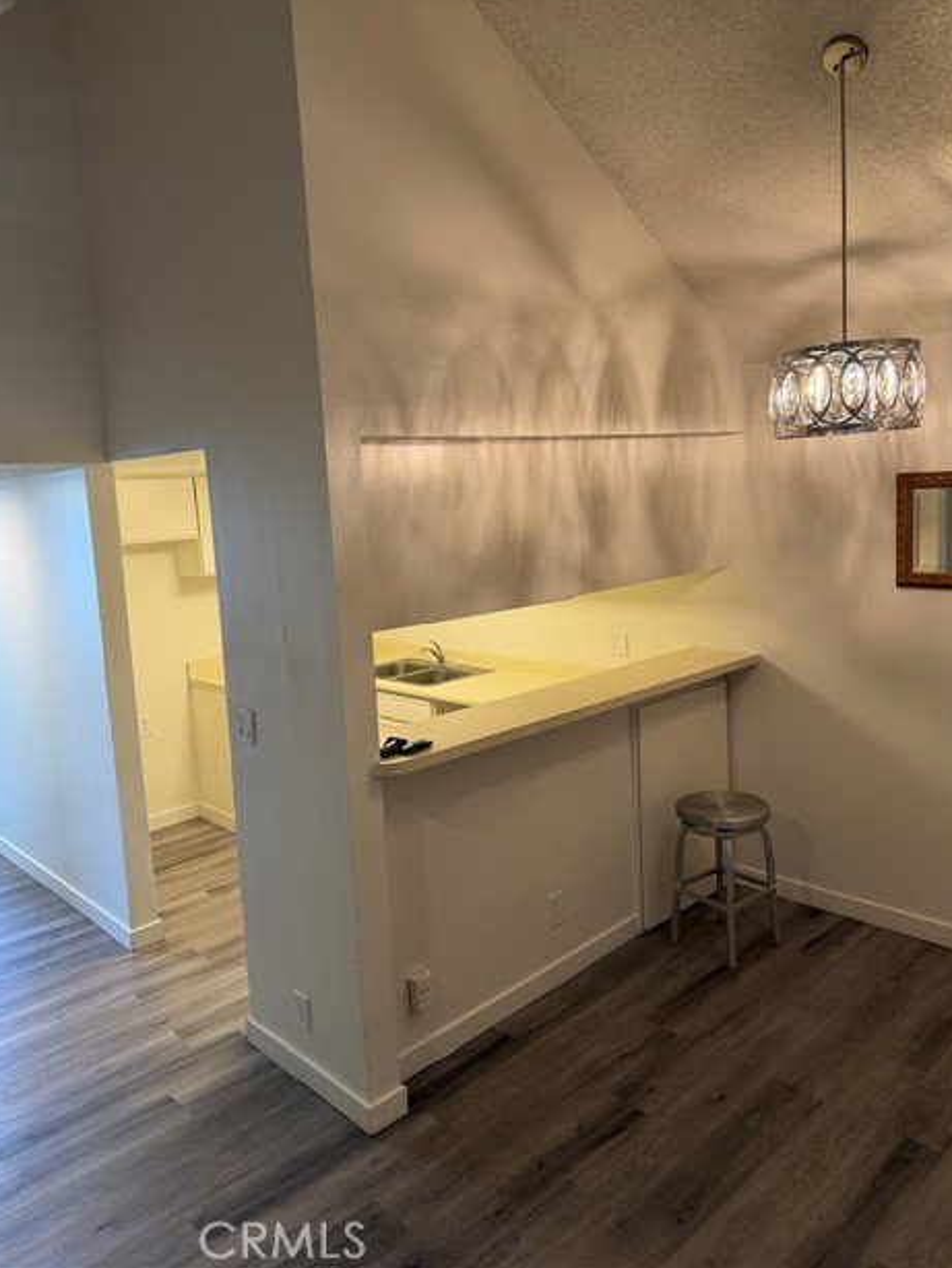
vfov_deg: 69.3
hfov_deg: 54.9
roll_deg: +2.7
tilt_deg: -9.1
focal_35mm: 25
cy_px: 609
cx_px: 479
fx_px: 916
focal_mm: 6.76
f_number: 1.78
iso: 160
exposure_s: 1/120
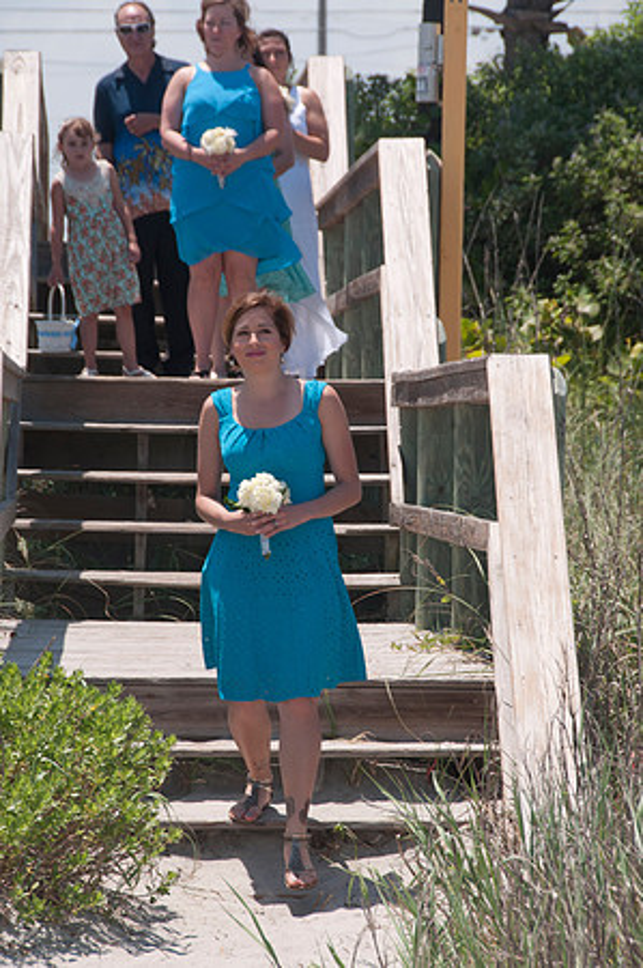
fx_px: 6042
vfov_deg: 9.2
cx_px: 322
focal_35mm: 225
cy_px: 484
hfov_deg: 6.1
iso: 100
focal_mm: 150
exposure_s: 1/250
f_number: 11
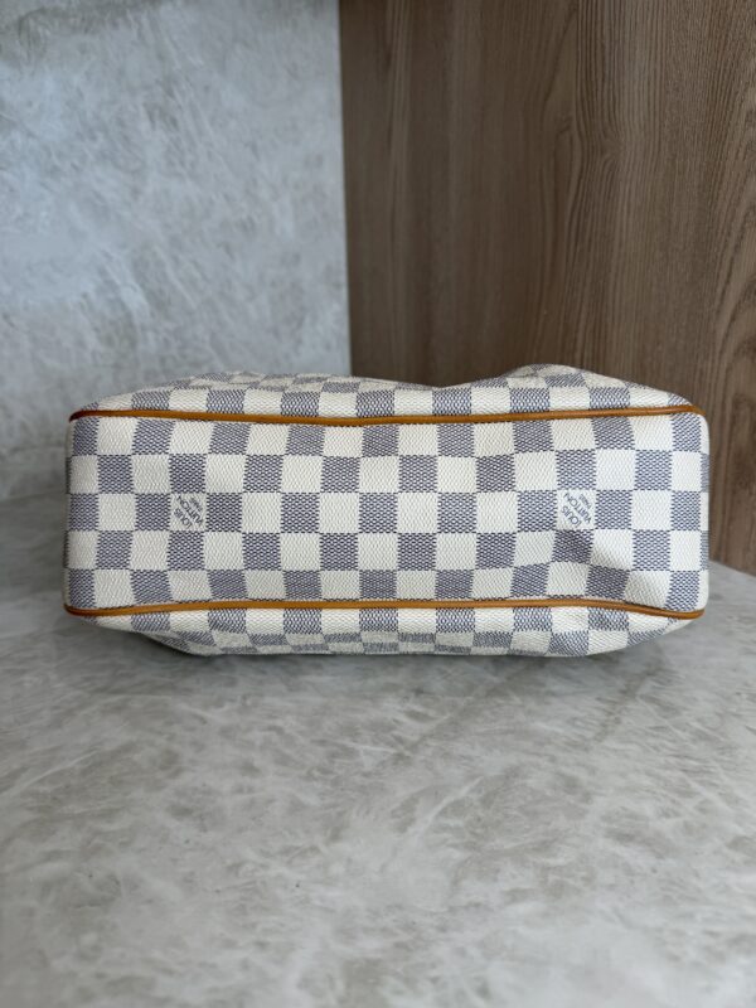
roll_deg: +0.2
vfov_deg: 71.6
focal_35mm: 24
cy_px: 504
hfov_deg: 56.8
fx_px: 699
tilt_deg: -19.0
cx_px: 378
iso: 50
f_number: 1.78
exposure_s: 1/121
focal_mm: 6.76
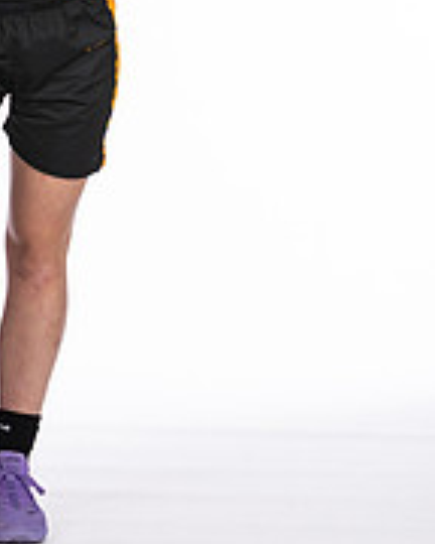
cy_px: 54
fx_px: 3975
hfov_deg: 6.2
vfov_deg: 7.8
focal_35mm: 247
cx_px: 12
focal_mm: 70
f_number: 5.6
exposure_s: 1/100
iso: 100
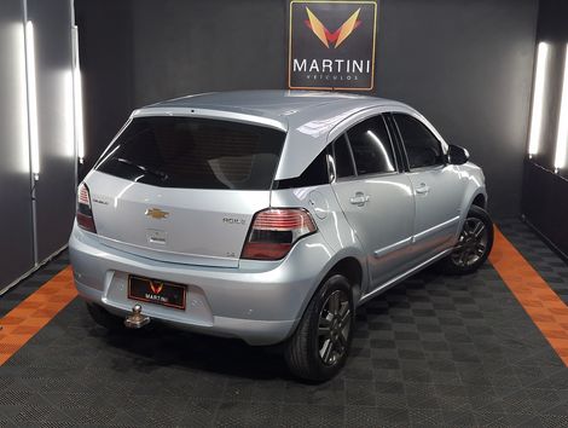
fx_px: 378
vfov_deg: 59.0
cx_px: 284
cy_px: 214
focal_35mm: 23
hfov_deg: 73.8
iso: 160
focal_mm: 5.54
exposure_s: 1/60
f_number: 1.8
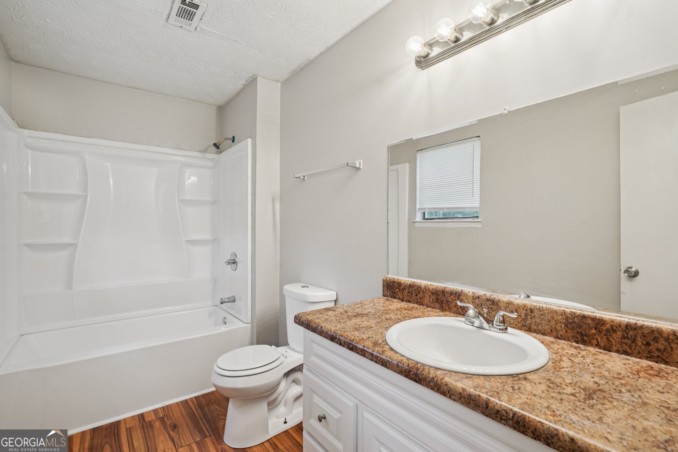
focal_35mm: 16
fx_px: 301
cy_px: 226
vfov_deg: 73.7
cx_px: 339
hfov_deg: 96.7
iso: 400
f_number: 8
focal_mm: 16
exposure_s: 1/10
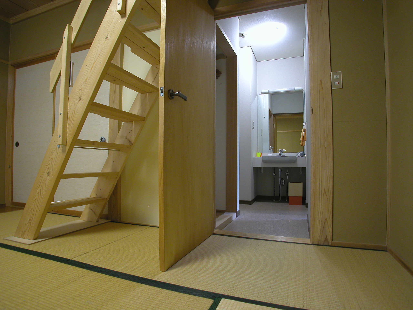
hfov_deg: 63.4
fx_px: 334
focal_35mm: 28
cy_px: 155
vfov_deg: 49.7
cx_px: 206
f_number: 2.8
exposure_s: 1/4
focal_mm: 7.1
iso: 100
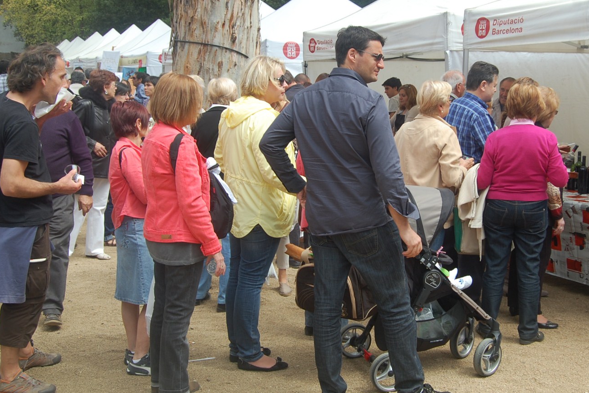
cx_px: 346
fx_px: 785
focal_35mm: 48
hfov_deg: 41.0
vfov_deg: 28.0
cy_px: 168
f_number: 8
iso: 200
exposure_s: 1/250
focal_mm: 26
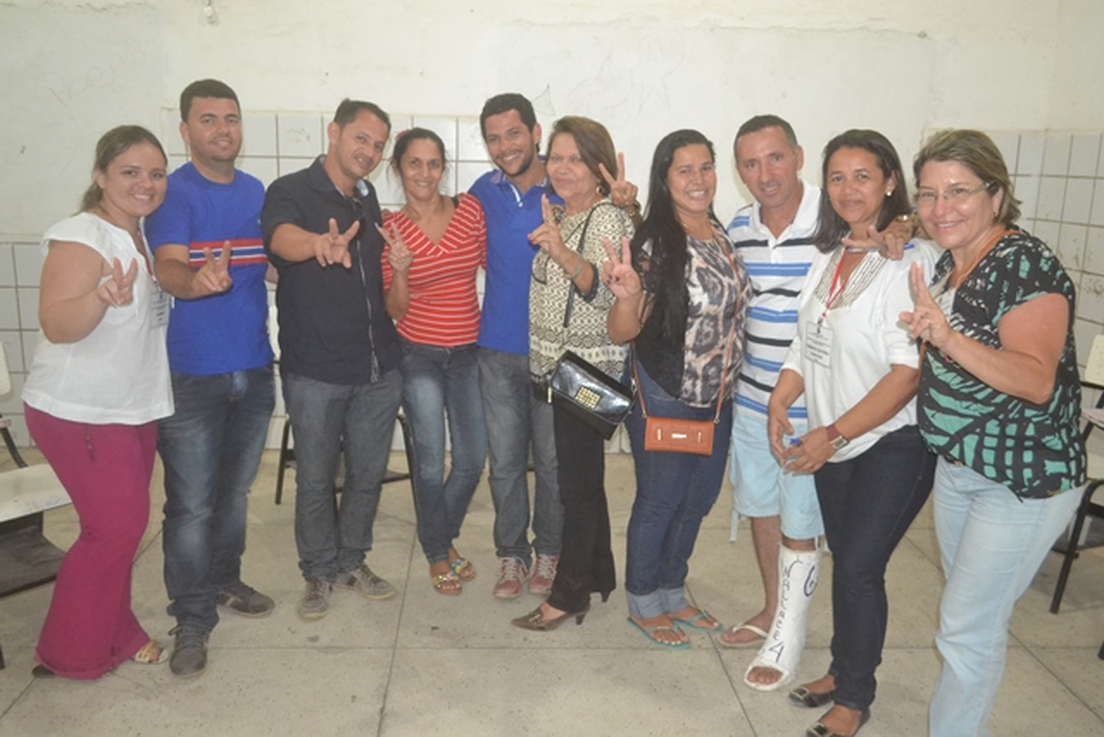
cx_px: 552
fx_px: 920
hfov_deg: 61.9
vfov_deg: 43.6
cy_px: 368
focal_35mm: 30
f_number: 3.8
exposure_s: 1/60
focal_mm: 20
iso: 3200
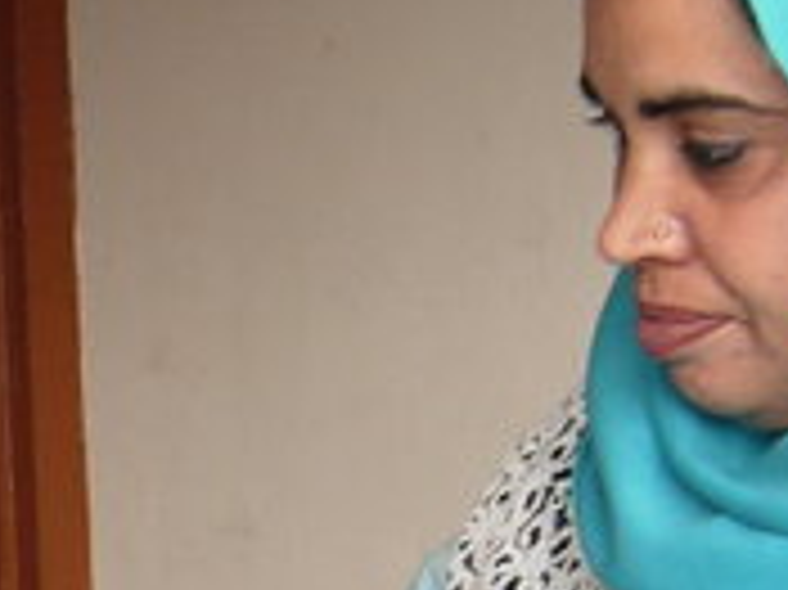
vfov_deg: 6.9
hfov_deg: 9.3
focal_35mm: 211
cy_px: 851
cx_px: -81
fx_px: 4800
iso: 50
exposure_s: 1/58.6
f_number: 2.7
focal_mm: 7.5
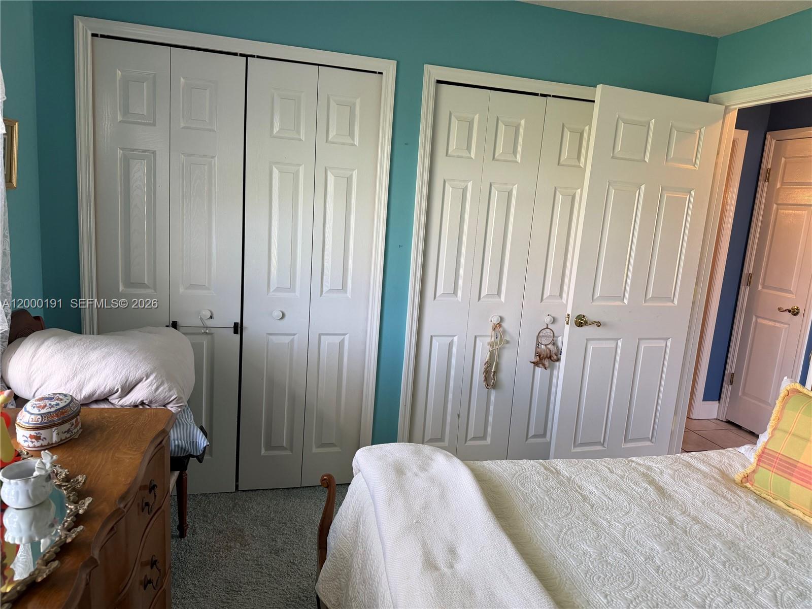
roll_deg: -3.7
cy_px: 304
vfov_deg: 56.8
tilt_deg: -10.5
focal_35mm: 24
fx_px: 563
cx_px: 406
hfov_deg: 71.6
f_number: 1.78
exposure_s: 1/121
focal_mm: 6.76
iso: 200
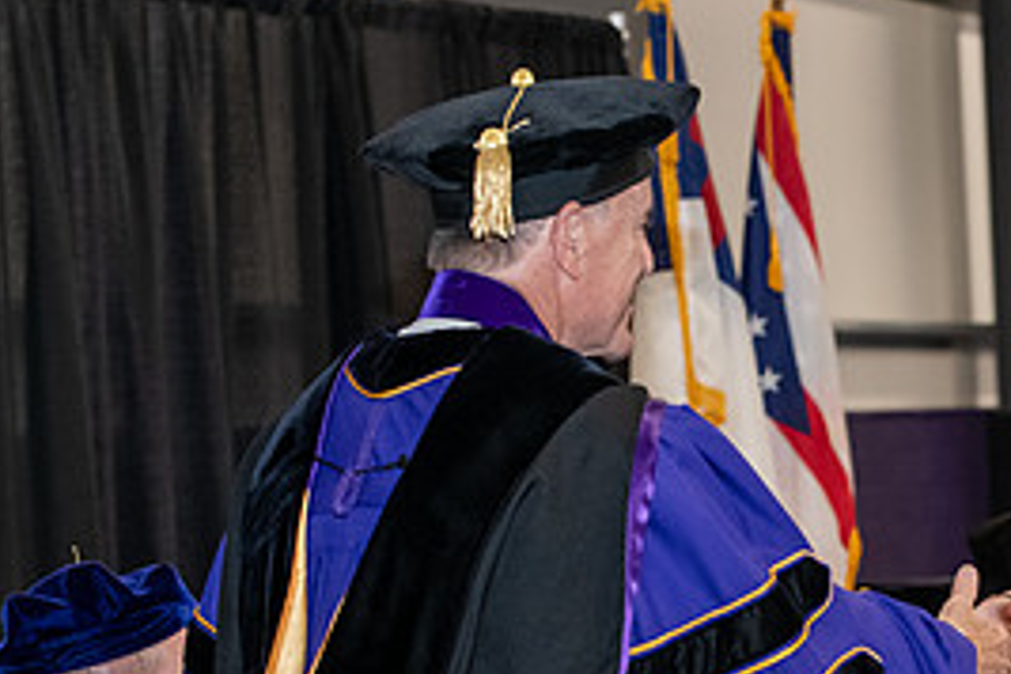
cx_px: 1049
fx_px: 4268
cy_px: 502
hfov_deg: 13.3
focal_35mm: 152
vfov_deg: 9.0
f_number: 5
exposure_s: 1/200
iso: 2500
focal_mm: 70
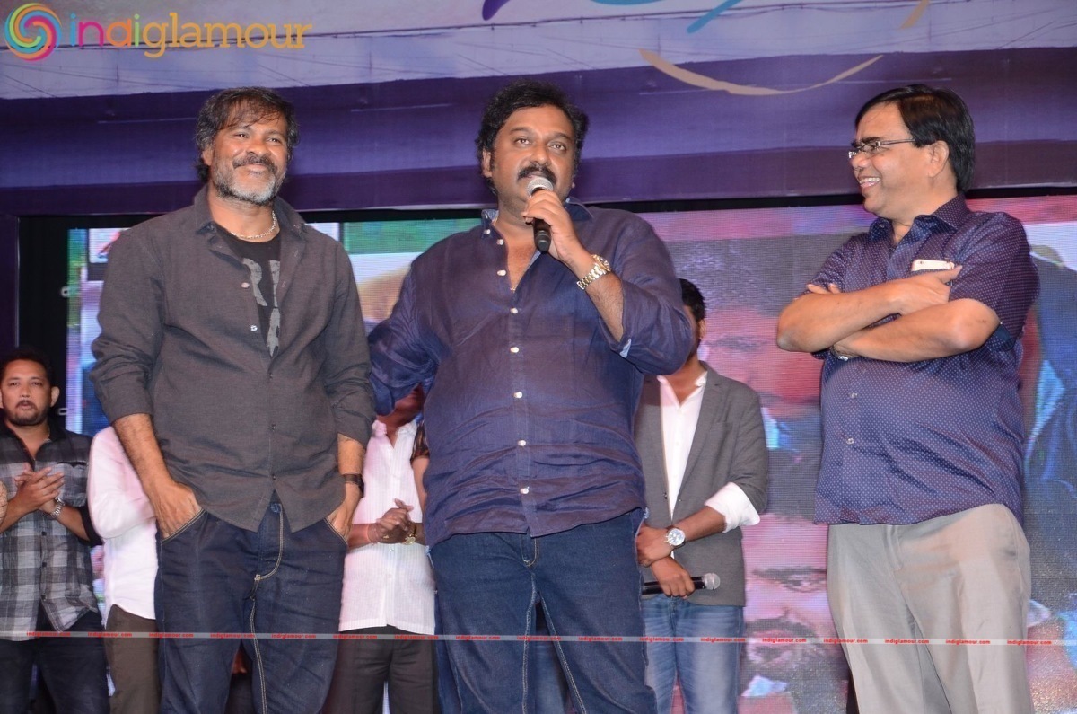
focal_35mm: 105
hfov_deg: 19.5
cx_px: 538
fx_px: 3135
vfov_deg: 13.0
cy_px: 357
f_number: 5.6
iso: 1000
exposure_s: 1/125
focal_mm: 70
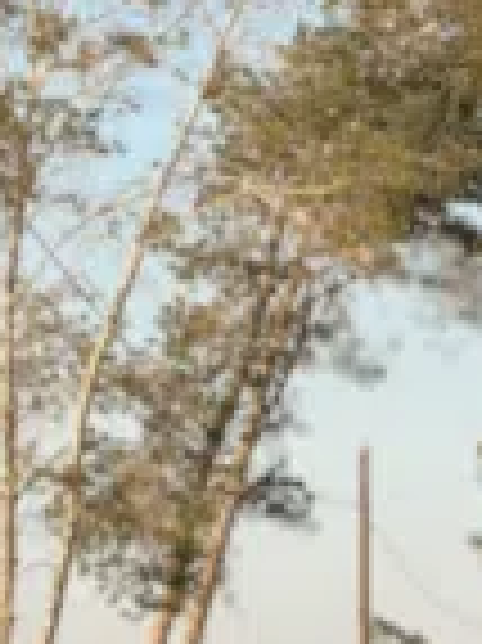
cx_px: -279
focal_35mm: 287
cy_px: 745
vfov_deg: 6.9
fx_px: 5336
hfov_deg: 5.1
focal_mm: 9
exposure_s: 1/179
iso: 25
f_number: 2.8
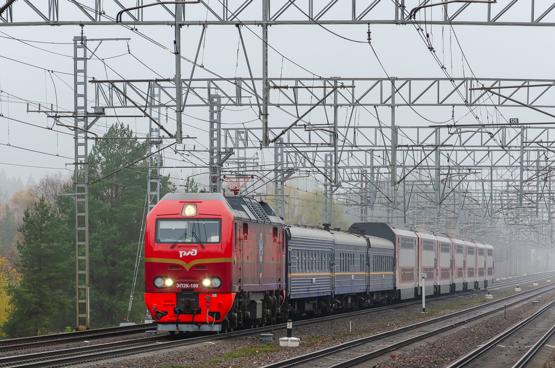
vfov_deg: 8.7
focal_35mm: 158
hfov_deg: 13.1
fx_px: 2423
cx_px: 278
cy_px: 184
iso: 250
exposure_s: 1/160
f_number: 5.6
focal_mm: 105
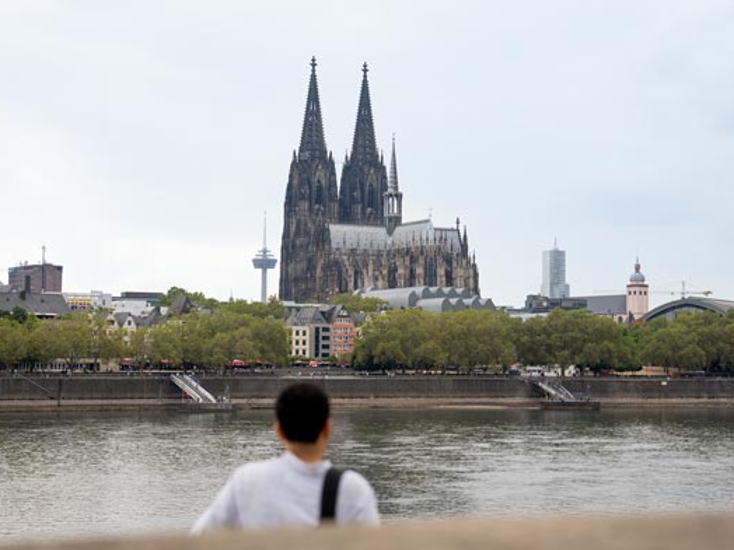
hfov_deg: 25.3
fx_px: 1633
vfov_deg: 19.1
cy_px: 274
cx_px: 406
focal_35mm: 77
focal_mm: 70
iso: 500
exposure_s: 1/1250
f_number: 2.8
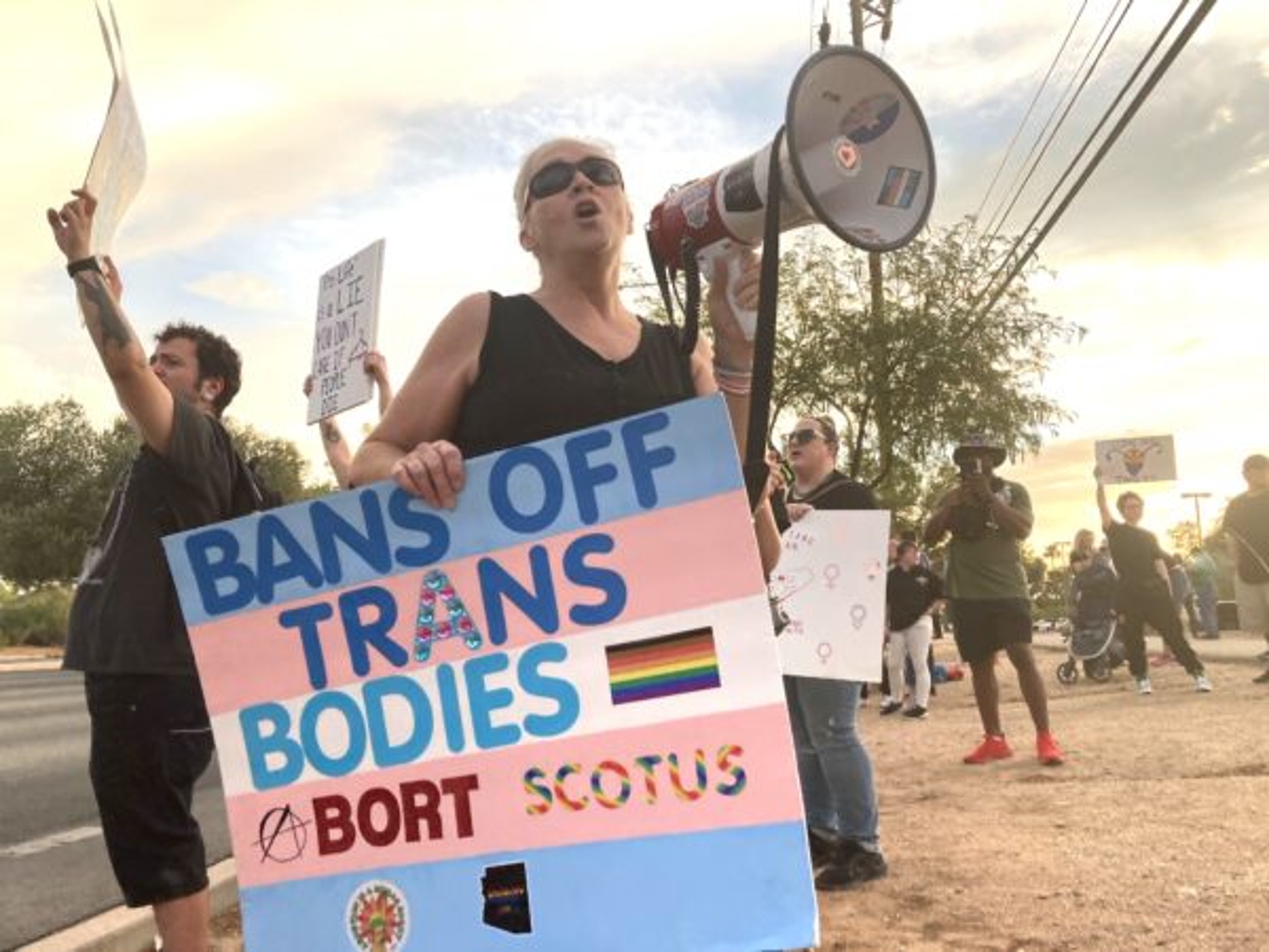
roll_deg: +0.2
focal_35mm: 28
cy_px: 476
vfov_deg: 49.7
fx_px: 1026
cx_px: 634
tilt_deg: +9.5
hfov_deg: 63.4
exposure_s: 1/322
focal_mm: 3.99
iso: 20
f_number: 1.8
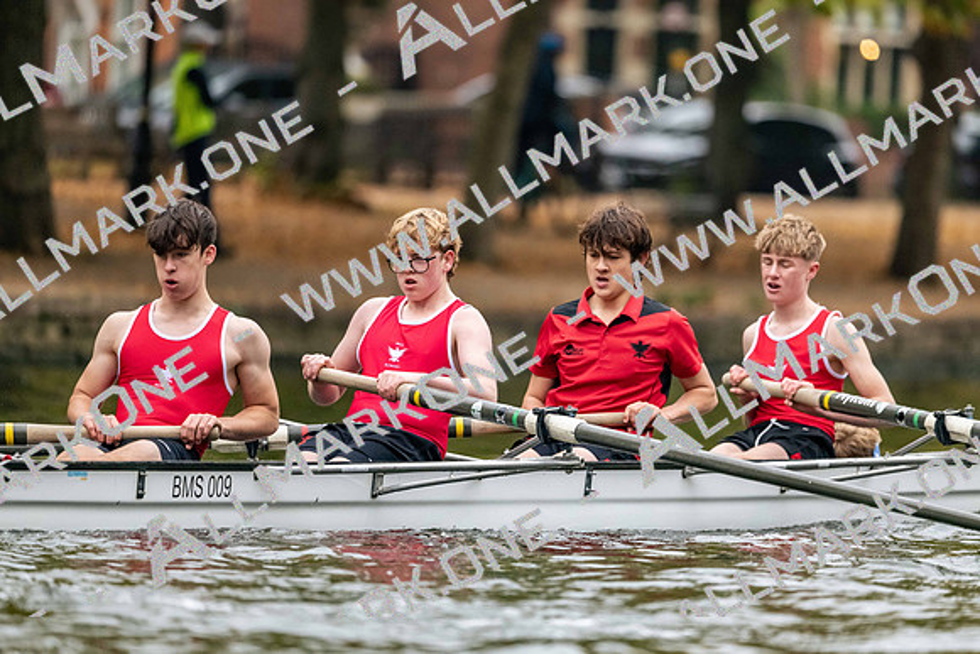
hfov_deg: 5.2
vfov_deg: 3.4
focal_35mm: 400
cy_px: 327
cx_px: 490
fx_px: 10891
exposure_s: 1/2000
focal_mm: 400
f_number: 4.5
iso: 4500
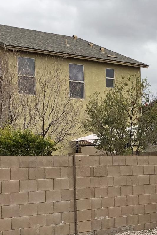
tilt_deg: +1.1
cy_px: 173
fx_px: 714
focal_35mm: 109
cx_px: 183
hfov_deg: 12.3
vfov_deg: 18.7
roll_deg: +0.0
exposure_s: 1/1143
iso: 20
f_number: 1.8
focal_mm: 3.99
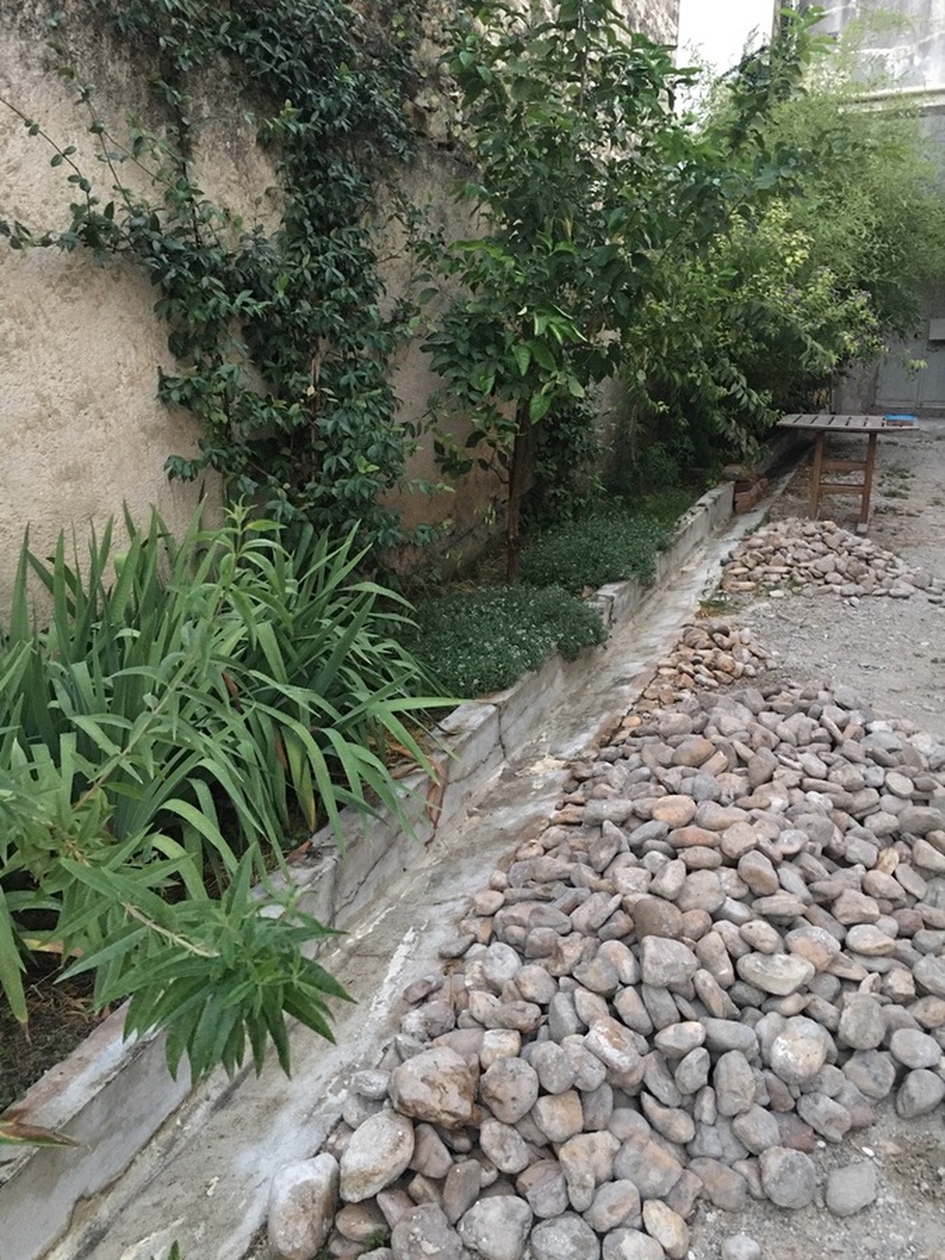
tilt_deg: -11.9
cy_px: 630
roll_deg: -1.1
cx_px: 472
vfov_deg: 61.7
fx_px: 1056
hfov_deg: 48.2
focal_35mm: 29
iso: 125
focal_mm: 4.15
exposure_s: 1/4
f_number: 2.2
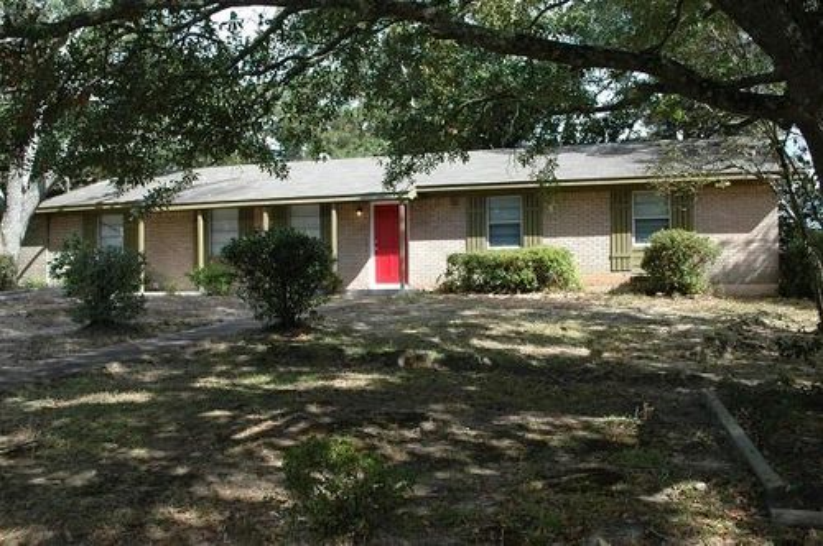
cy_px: 273
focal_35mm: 33
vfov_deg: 39.9
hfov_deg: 57.3
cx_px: 412
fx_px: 753
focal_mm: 22
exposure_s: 1/200
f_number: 7.1
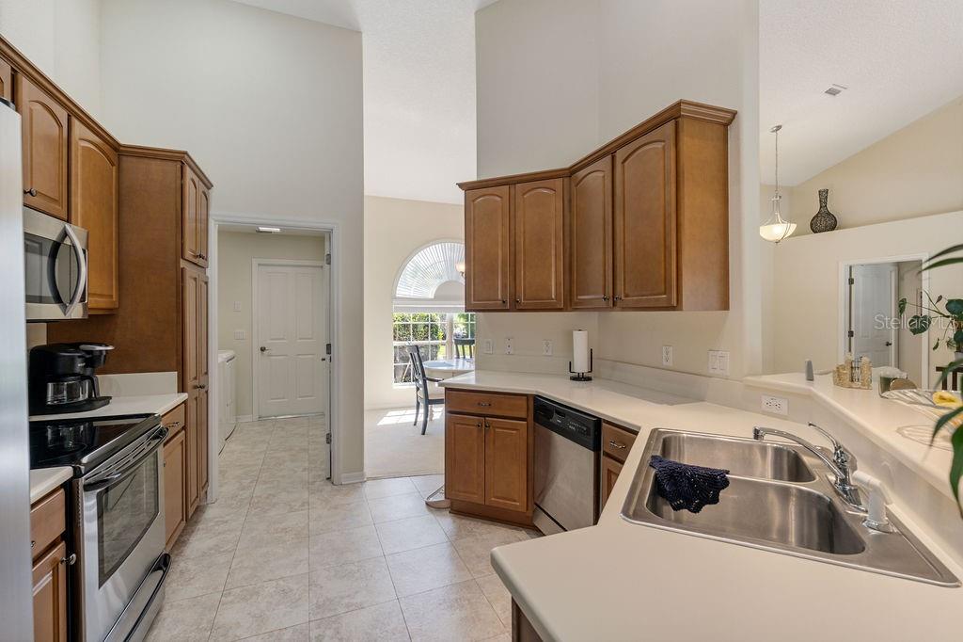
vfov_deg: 73.7
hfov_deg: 96.8
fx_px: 428
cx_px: 482
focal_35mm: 16
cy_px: 321
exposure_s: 1/8
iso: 400
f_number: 8
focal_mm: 16
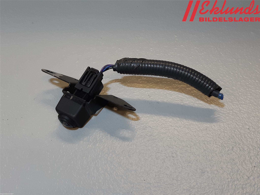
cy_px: 98
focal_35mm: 26
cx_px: 130
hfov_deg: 67.3
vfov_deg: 53.1
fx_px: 195
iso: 80
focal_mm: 3.93
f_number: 1.7
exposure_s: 1/120
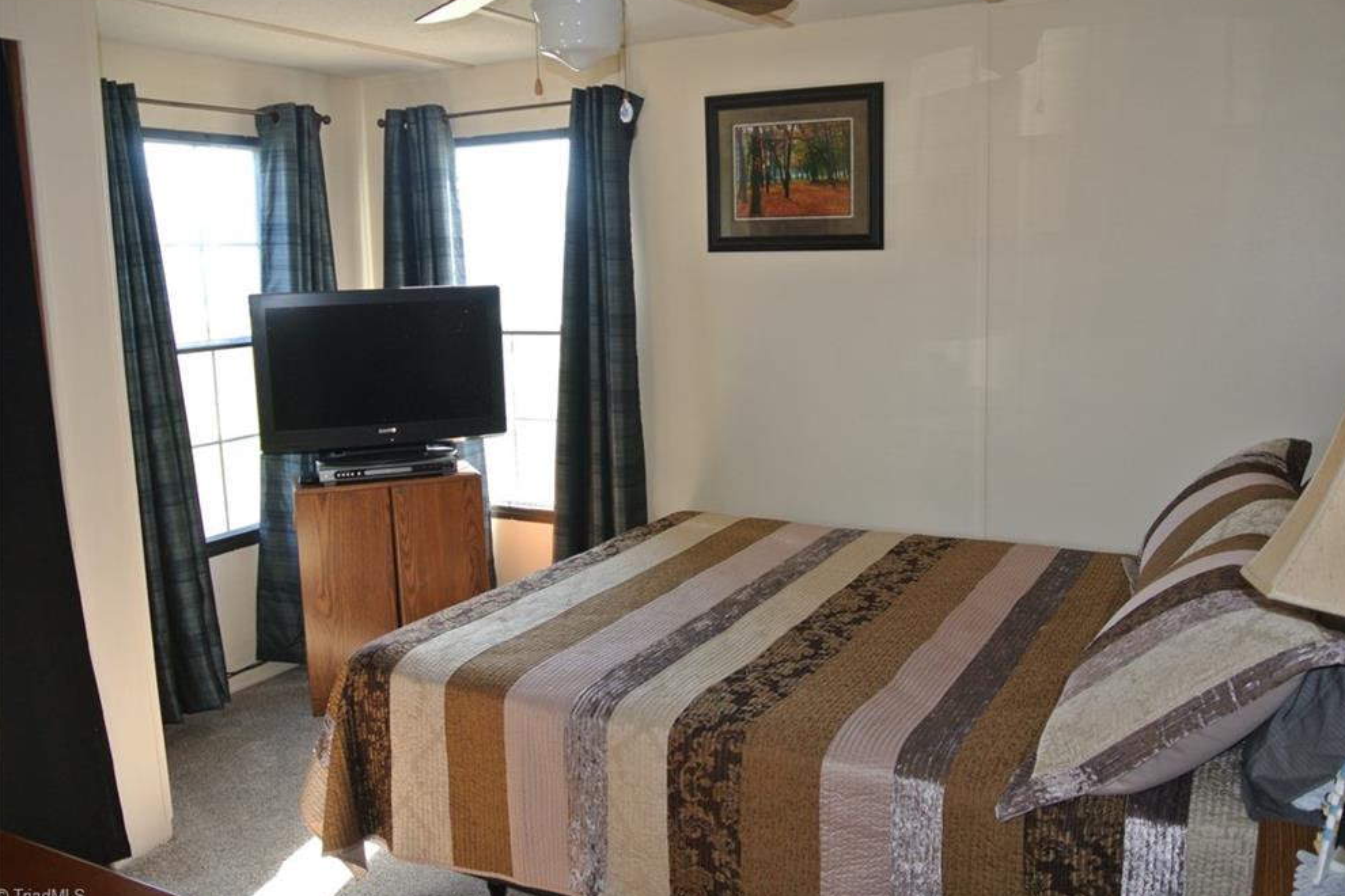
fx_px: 1121
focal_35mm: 30
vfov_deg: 43.6
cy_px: 444
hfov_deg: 61.9
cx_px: 689
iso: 200
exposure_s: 1/60
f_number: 3.5
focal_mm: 11
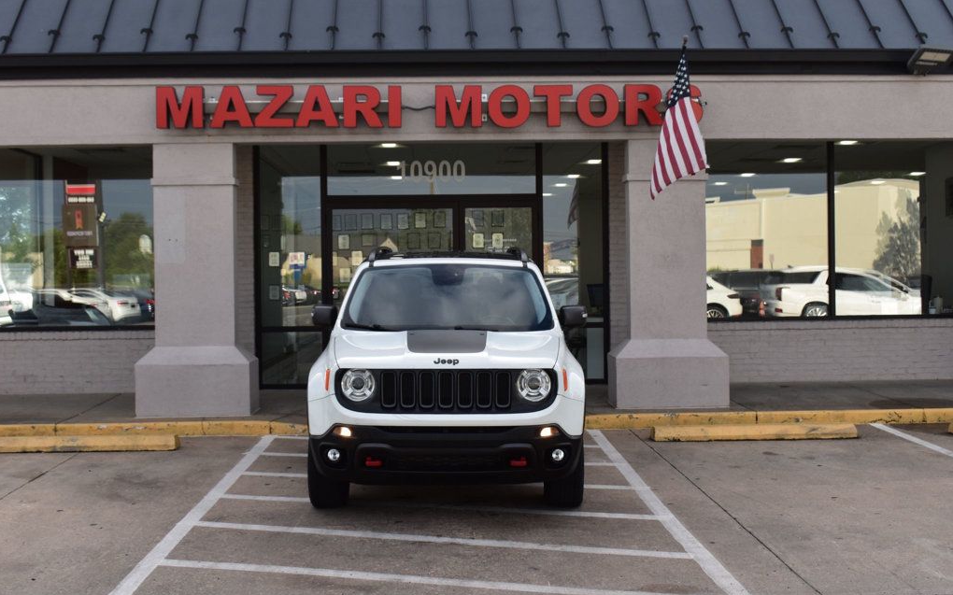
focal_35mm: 45
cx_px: 476
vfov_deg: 28.9
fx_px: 1156
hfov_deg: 44.8
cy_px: 288
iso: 400
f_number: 10
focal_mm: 29
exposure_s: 1/250
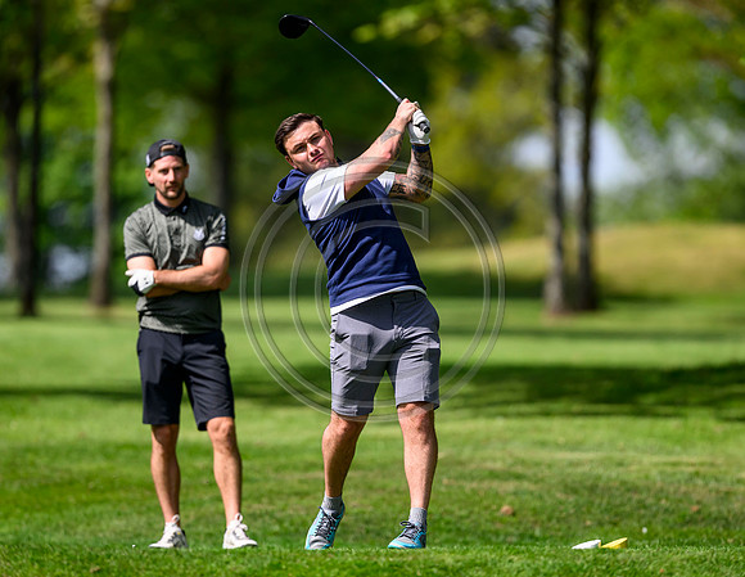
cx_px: 352
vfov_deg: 3.3
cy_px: 305
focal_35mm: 466
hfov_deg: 4.2
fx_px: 10152
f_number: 3.5
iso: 500
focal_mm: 400
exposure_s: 1/5000
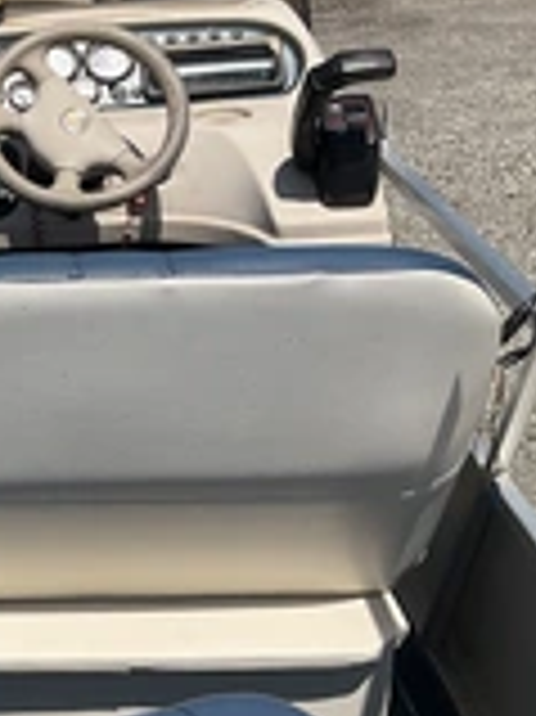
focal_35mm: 73
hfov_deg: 18.4
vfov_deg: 26.6
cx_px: -212
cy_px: 432
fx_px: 1509
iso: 25
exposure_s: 1/2959
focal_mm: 3
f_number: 1.8
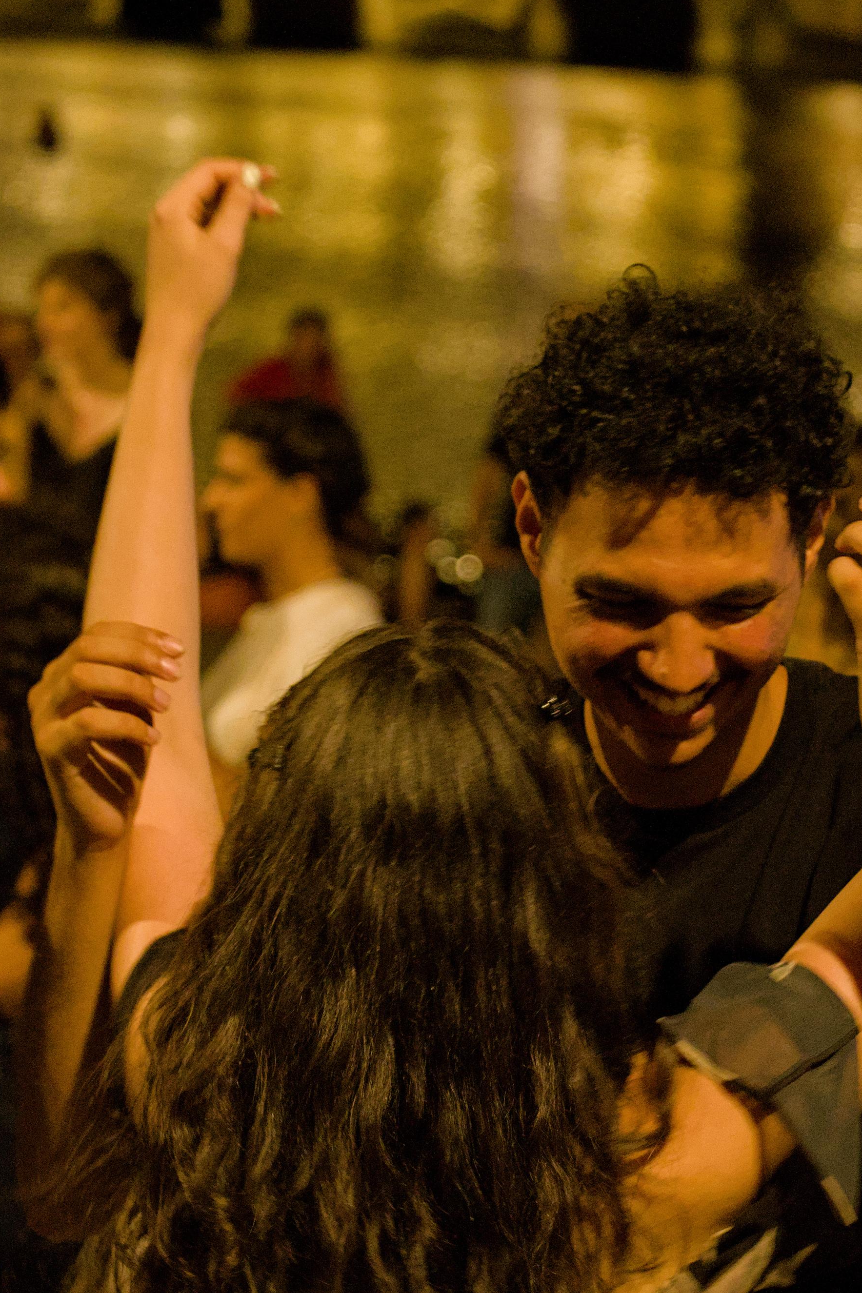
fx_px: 4346
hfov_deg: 11.3
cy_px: 813
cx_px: 623
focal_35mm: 121
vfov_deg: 16.9
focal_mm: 55
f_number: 3.5
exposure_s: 1/60
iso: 12800
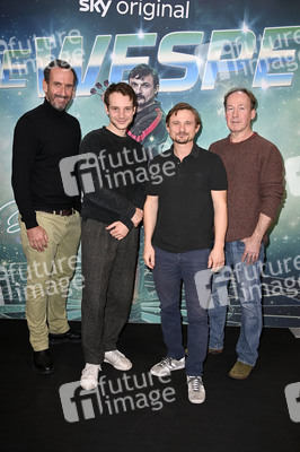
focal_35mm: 35
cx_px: 150
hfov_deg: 37.8
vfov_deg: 54.5
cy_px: 226
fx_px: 438
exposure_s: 1/250
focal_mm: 35
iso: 500
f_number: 5.6
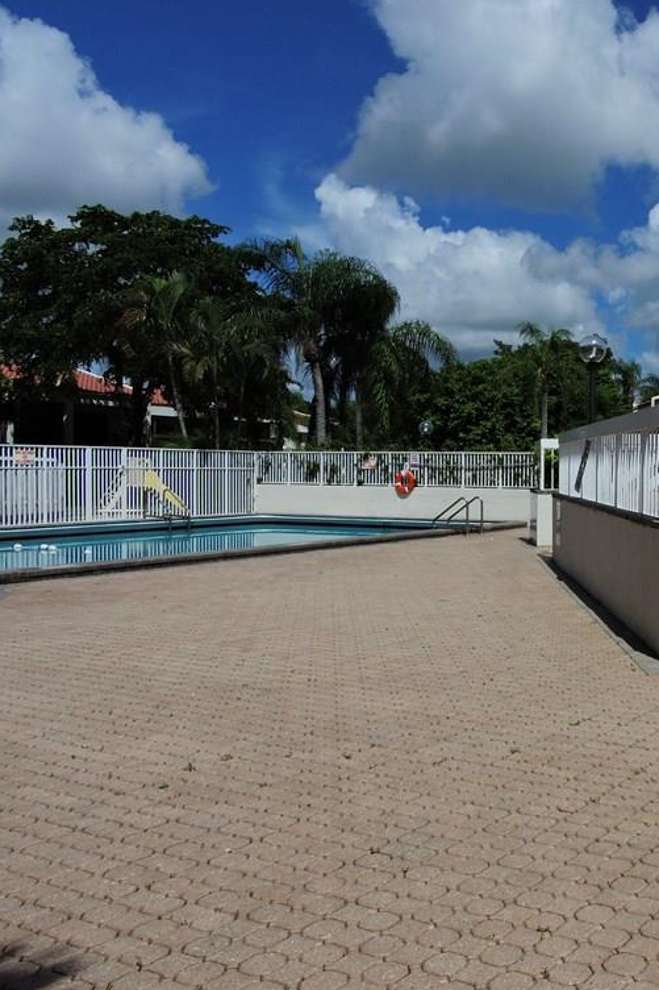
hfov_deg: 35.2
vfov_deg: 55.8
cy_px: 488
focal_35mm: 34
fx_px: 934
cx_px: 662
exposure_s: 1/1000
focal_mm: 4.3
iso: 100
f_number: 6.7
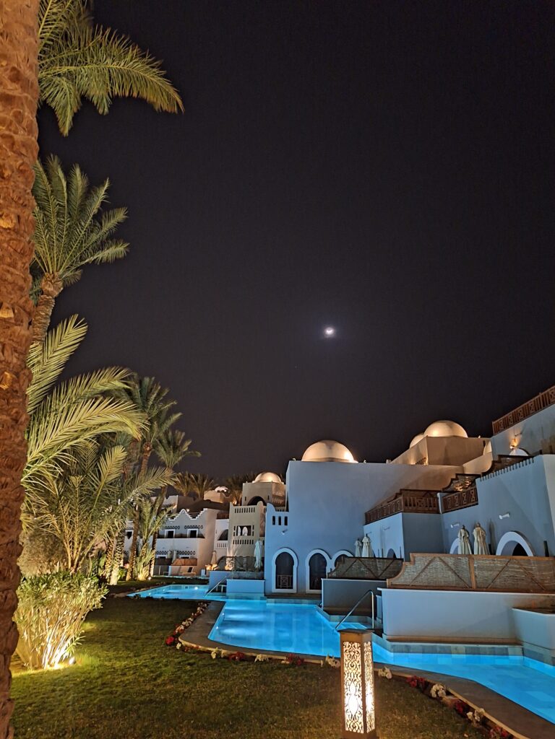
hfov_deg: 58.9
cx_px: 278
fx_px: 492
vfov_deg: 73.9
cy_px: 370
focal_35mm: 23
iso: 1600
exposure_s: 1/7
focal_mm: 5.54
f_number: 1.8
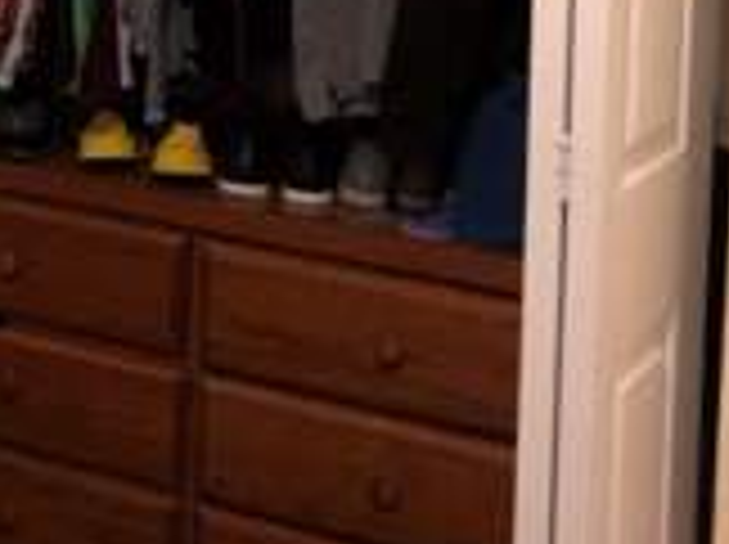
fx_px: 1745
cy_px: -117
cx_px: 50
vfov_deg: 16.9
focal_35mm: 83
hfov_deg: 22.9
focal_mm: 3.99
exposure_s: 1/4
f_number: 1.8
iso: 125
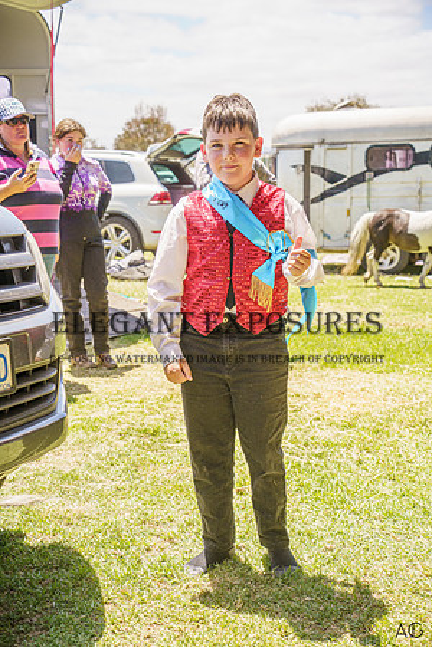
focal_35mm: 57
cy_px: 324
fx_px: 1026
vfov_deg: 35.1
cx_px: 216
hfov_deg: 23.8
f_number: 5.6
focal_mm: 57
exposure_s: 1/1600
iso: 800
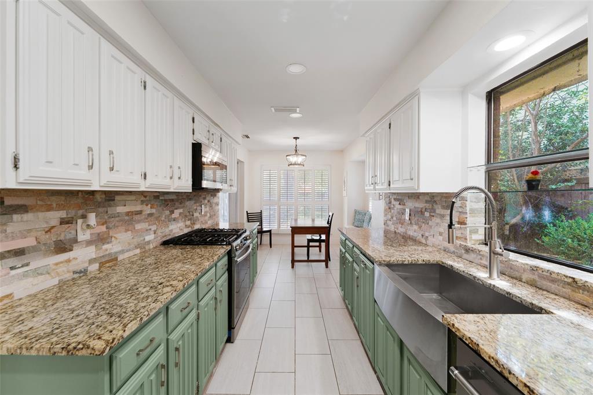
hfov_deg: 104.3
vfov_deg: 81.2
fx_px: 231
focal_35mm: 14
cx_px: 296
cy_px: 198
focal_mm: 14
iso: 400
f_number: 9
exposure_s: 1/4
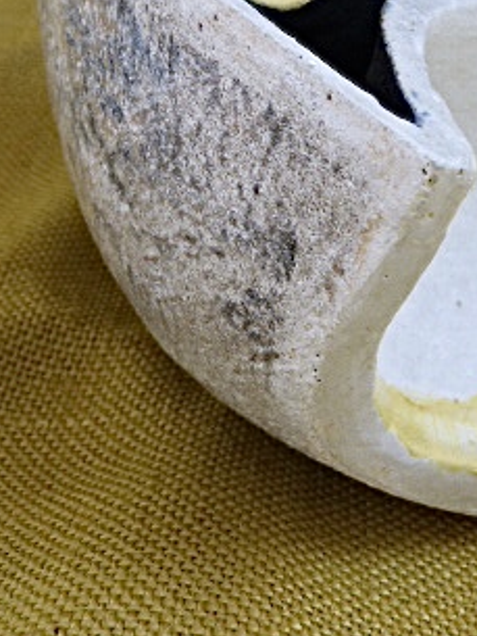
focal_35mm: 63
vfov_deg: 29.4
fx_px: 1157
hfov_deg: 23.2
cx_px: 333
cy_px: 58
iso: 160
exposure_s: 1/60
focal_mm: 5.2
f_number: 2.9
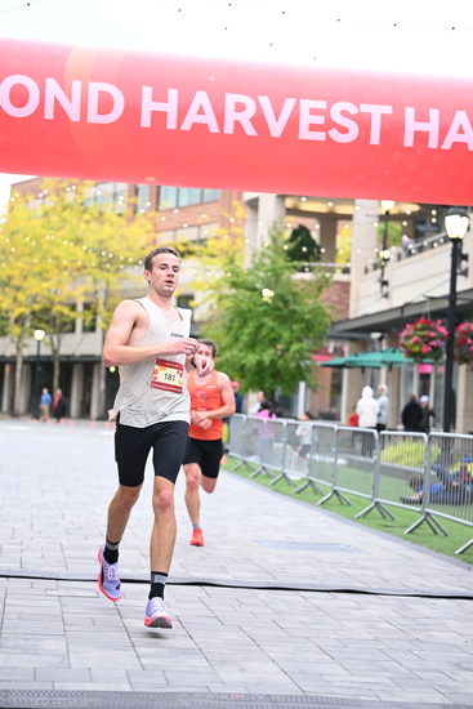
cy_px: 354
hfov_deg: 17.7
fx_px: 1516
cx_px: 236
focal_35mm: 77
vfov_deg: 26.3
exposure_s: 1/640
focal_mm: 77
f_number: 2.8
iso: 1600
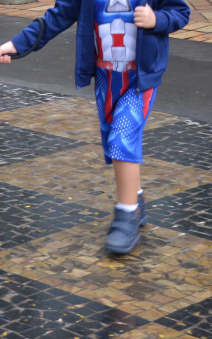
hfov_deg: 9.6
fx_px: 1239
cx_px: -79
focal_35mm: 134
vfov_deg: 15.5
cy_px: 92
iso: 400
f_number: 4
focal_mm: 32
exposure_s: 1/60
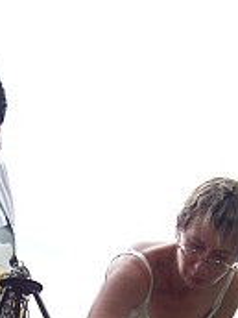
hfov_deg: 16.4
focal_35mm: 89
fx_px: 816
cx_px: 34
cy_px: 366
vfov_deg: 20.8
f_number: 5.6
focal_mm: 5.6
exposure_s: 1/125
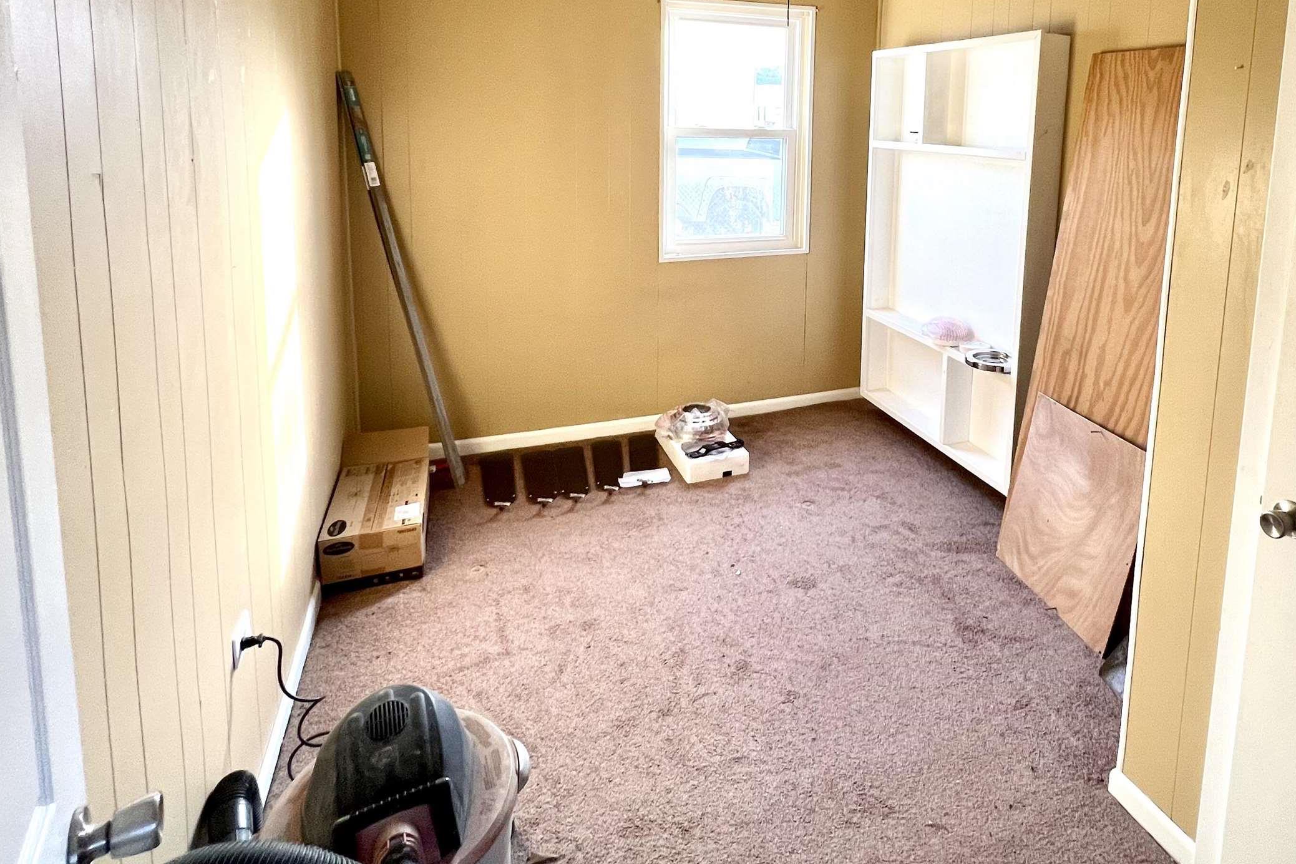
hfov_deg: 82.5
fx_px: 720
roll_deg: -2.1
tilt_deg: -6.4
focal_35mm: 20
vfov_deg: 58.7
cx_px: 804
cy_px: 215
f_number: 1.8
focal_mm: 1.57
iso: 160
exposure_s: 1/99
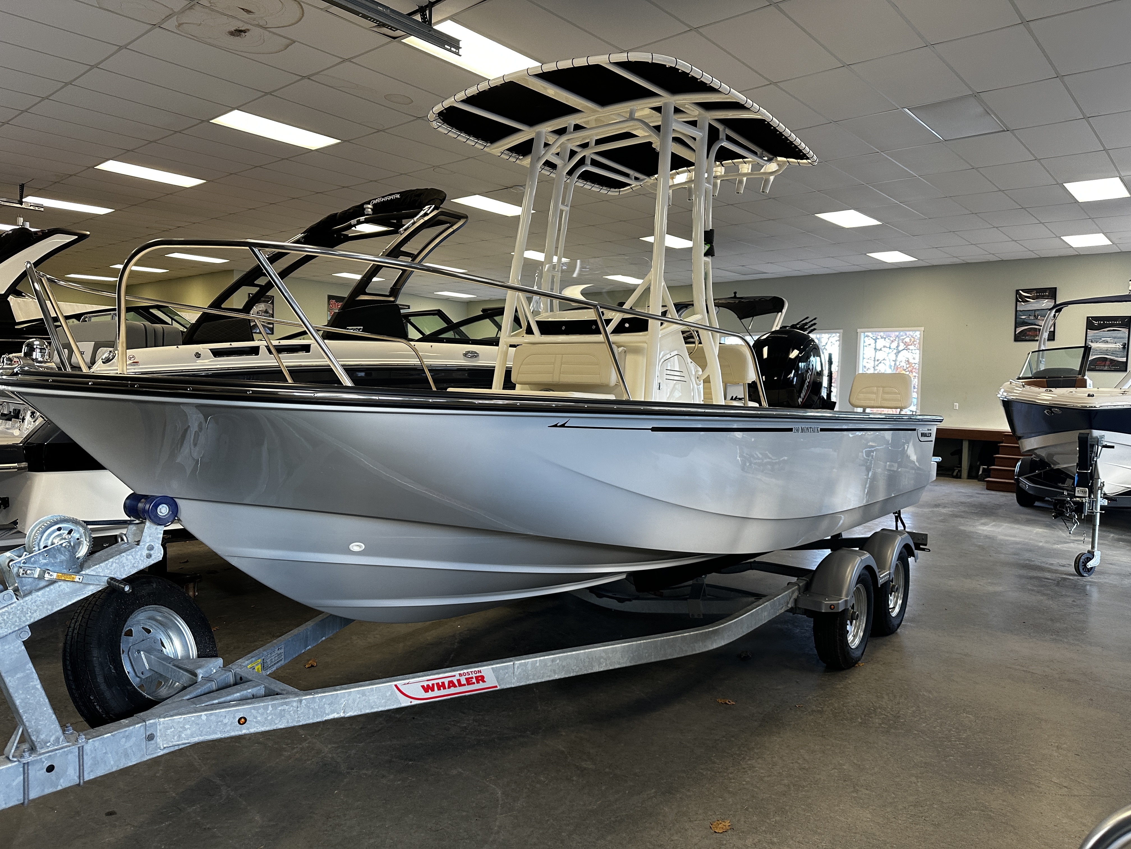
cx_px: 566
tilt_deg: -2.4
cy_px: 424
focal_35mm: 24
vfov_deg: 56.8
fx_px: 784
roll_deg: -1.5
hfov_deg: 71.6
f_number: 1.78
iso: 160
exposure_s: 1/120
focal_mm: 6.86
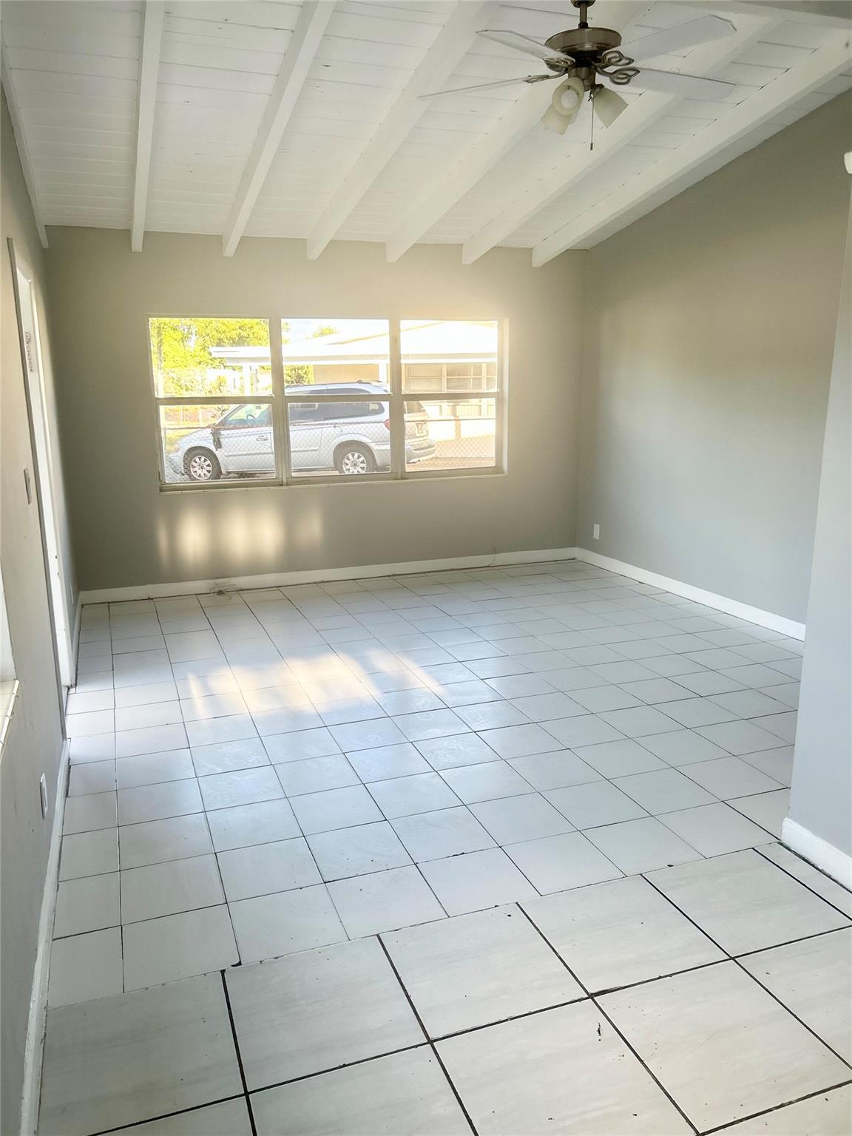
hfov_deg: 53.1
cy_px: 568
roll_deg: +1.6
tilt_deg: -11.6
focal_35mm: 26
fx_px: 853
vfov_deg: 67.3
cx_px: 426
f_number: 1.5
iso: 40
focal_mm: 5.7
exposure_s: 1/234
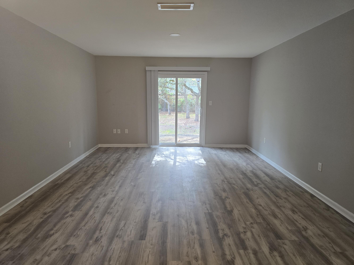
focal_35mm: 23
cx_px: 177
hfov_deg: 73.9
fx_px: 235
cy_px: 132
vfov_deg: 58.9
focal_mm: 6.3
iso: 160
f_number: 1.7
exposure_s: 1/120
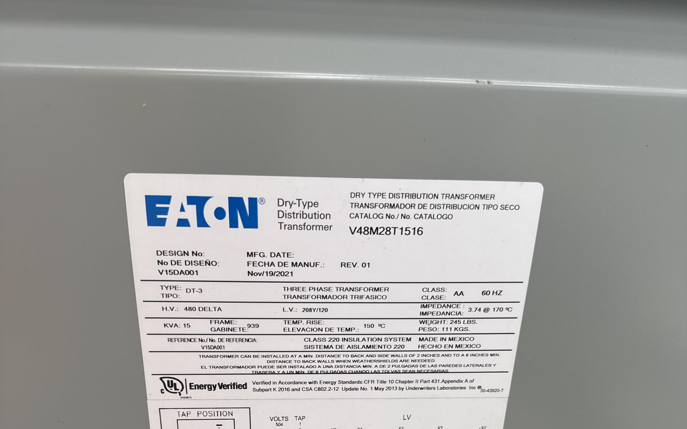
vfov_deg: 34.6
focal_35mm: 34
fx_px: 637
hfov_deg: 56.7
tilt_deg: -26.1
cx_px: 344
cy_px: 407
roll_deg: -0.5
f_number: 1.78
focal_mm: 6.76
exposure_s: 1/121
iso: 64
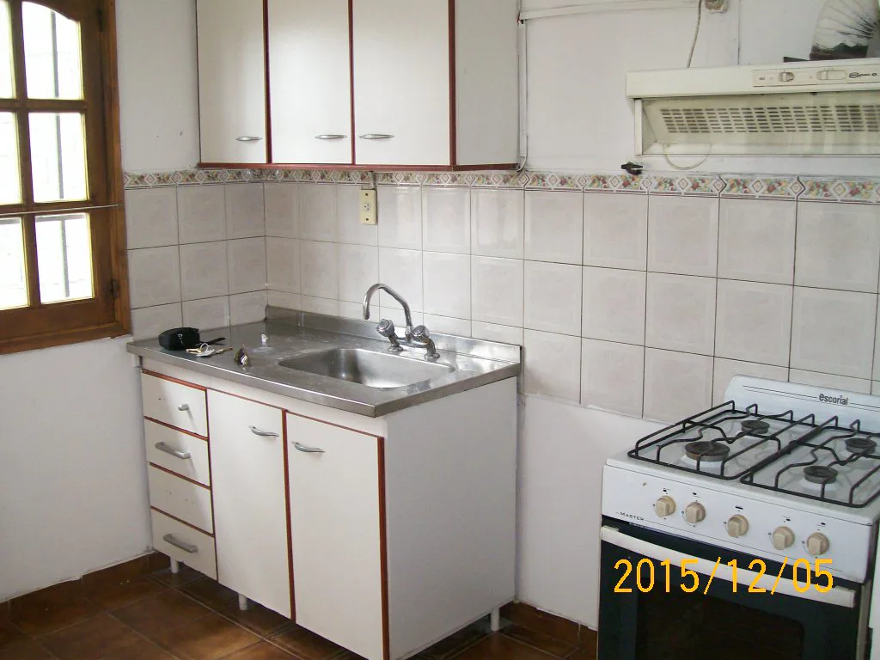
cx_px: 440
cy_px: 330
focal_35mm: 36
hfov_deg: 51.4
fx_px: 915
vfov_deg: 39.7
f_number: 2.7
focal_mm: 6
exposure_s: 1/84.4
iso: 140
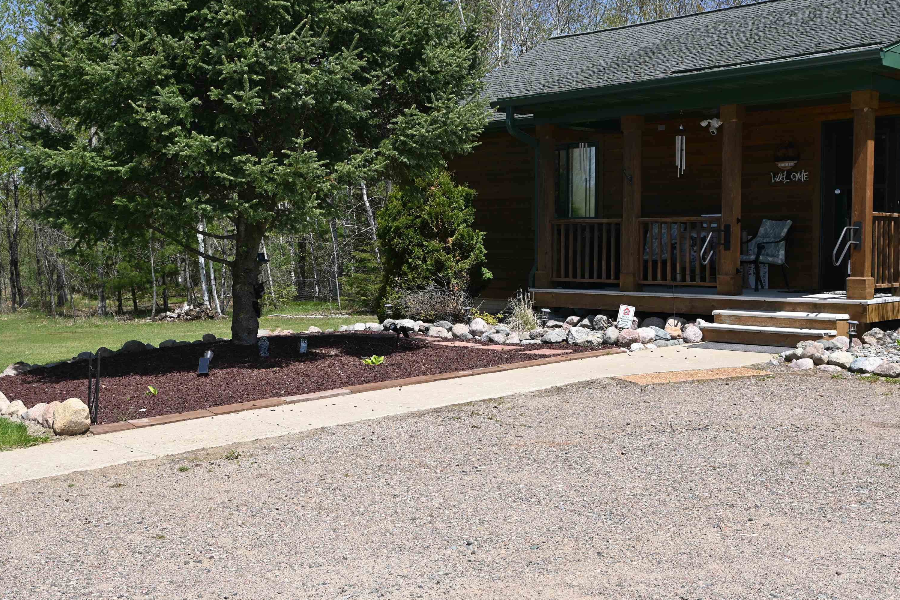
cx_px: 449
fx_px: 1075
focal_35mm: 43
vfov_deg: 31.2
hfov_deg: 45.4
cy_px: 301
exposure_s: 1/200
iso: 100
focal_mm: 28
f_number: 10
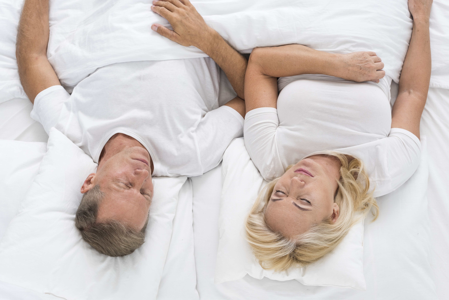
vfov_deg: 27.0
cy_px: 150
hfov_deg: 39.6
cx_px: 224
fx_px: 624
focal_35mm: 50
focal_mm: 50
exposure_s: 1/160
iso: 200
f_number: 5.6
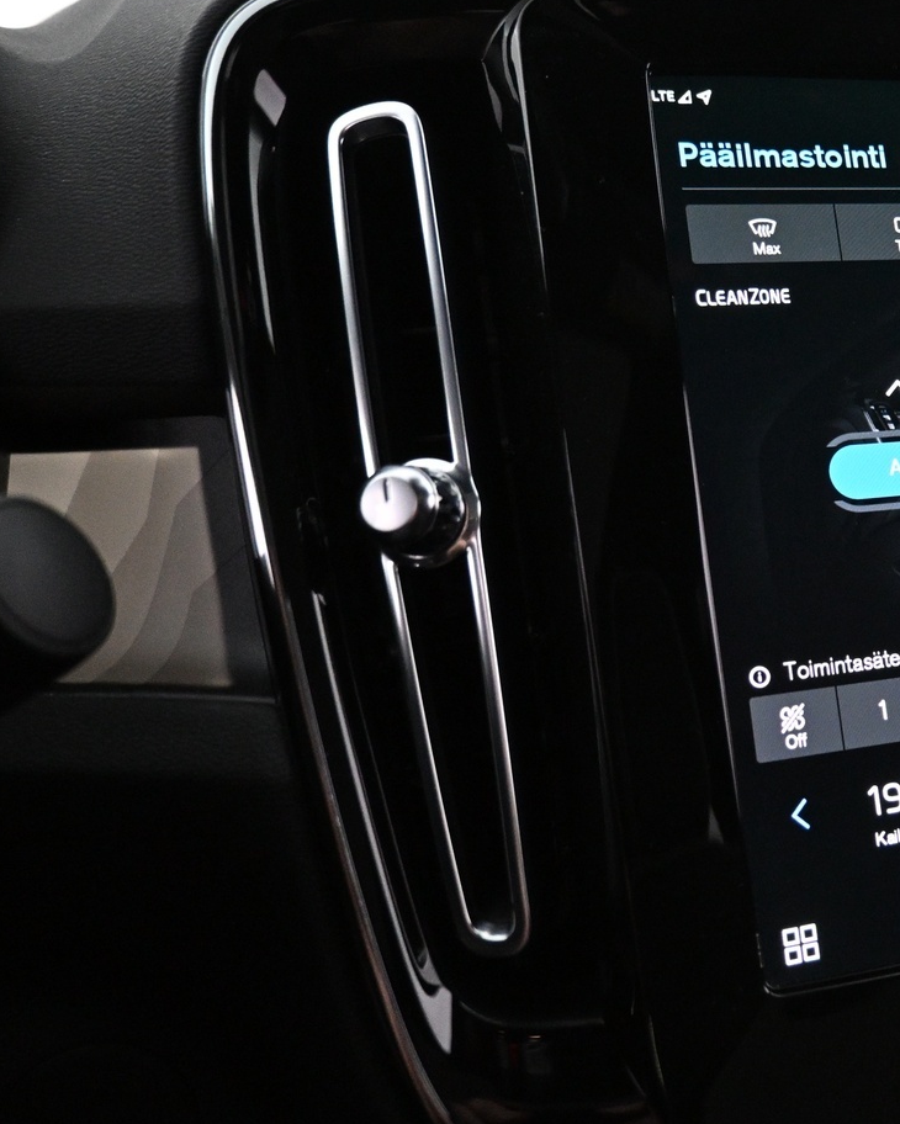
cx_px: 953
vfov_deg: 45.8
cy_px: 531
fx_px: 1331
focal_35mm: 40
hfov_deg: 33.3
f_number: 3.5
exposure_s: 1/60
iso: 4000
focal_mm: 16
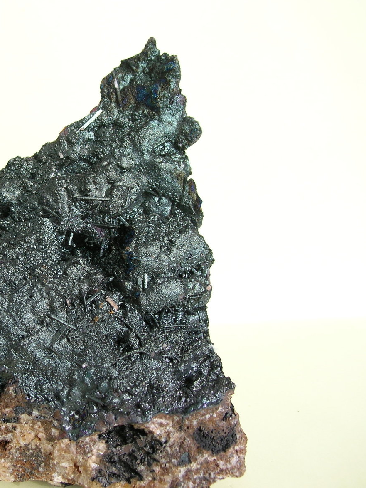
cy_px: 245
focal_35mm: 49
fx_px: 691
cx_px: 65
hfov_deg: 28.9
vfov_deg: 38.9
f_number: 2.7
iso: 50
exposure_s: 1/25.5
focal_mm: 6
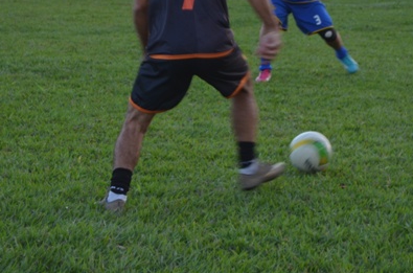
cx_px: 201
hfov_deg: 15.4
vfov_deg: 10.2
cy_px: 61
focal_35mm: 134
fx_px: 1531
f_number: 5.6
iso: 450
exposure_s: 1/60
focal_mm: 55
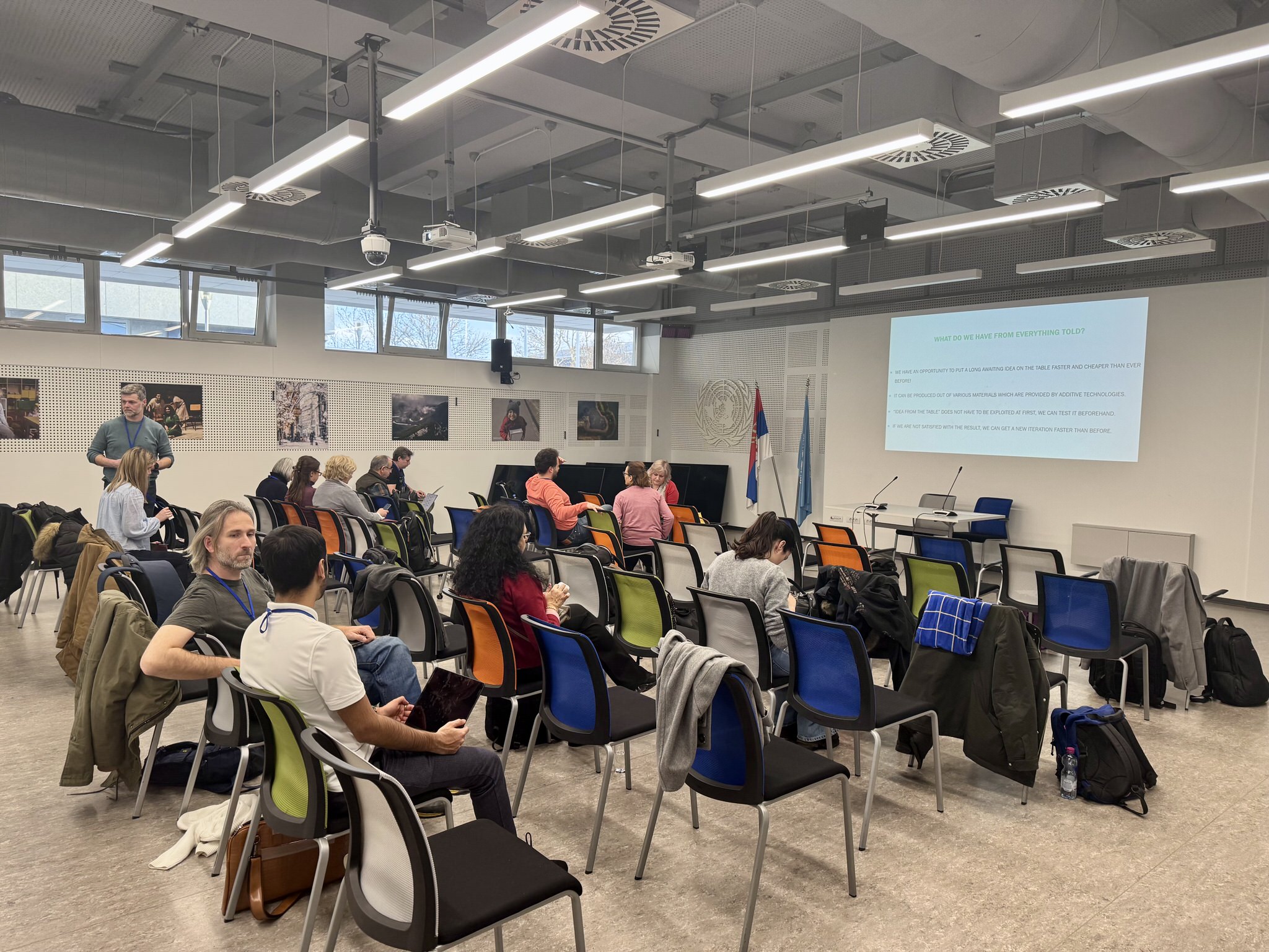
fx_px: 880
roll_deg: -1.0
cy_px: 476
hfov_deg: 71.6
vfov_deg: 56.8
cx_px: 634
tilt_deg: -4.0
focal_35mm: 24
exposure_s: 1/100
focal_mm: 6.76
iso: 125
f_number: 1.78
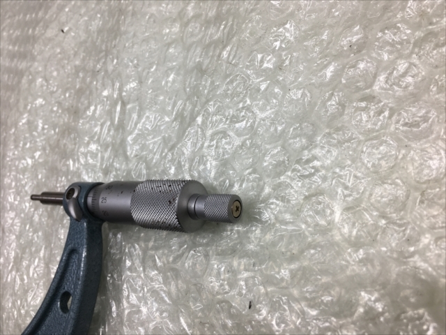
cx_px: 223
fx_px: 374
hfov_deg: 61.7
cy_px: 168
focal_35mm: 29
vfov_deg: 48.2
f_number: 2.2
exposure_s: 1/120
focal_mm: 4.15
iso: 25
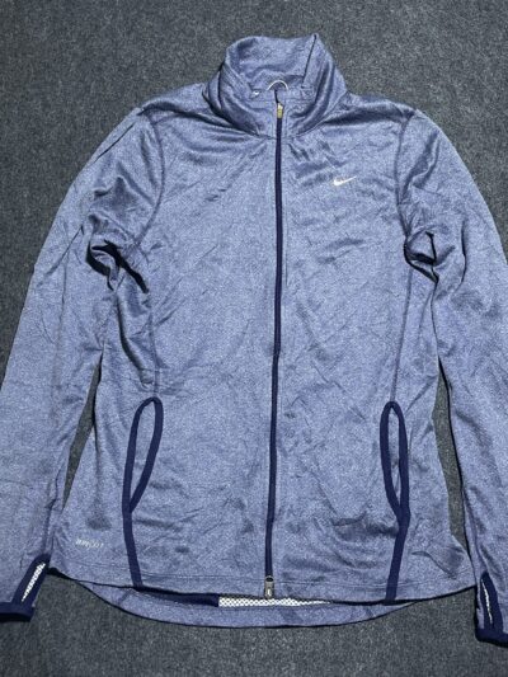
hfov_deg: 53.1
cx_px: 254
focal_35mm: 26
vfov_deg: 67.3
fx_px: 509
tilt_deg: -54.5
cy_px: 338
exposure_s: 1/50
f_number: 1.6
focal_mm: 4.2
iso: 80
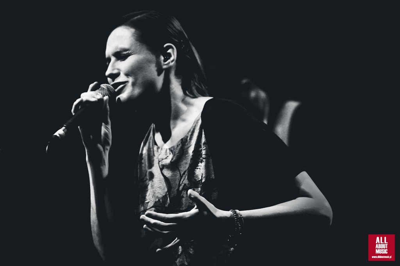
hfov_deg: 10.2
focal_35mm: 202
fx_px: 2247
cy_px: 133
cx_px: 200
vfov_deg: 6.8
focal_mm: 135
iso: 1600
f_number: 3.2
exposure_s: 1/100
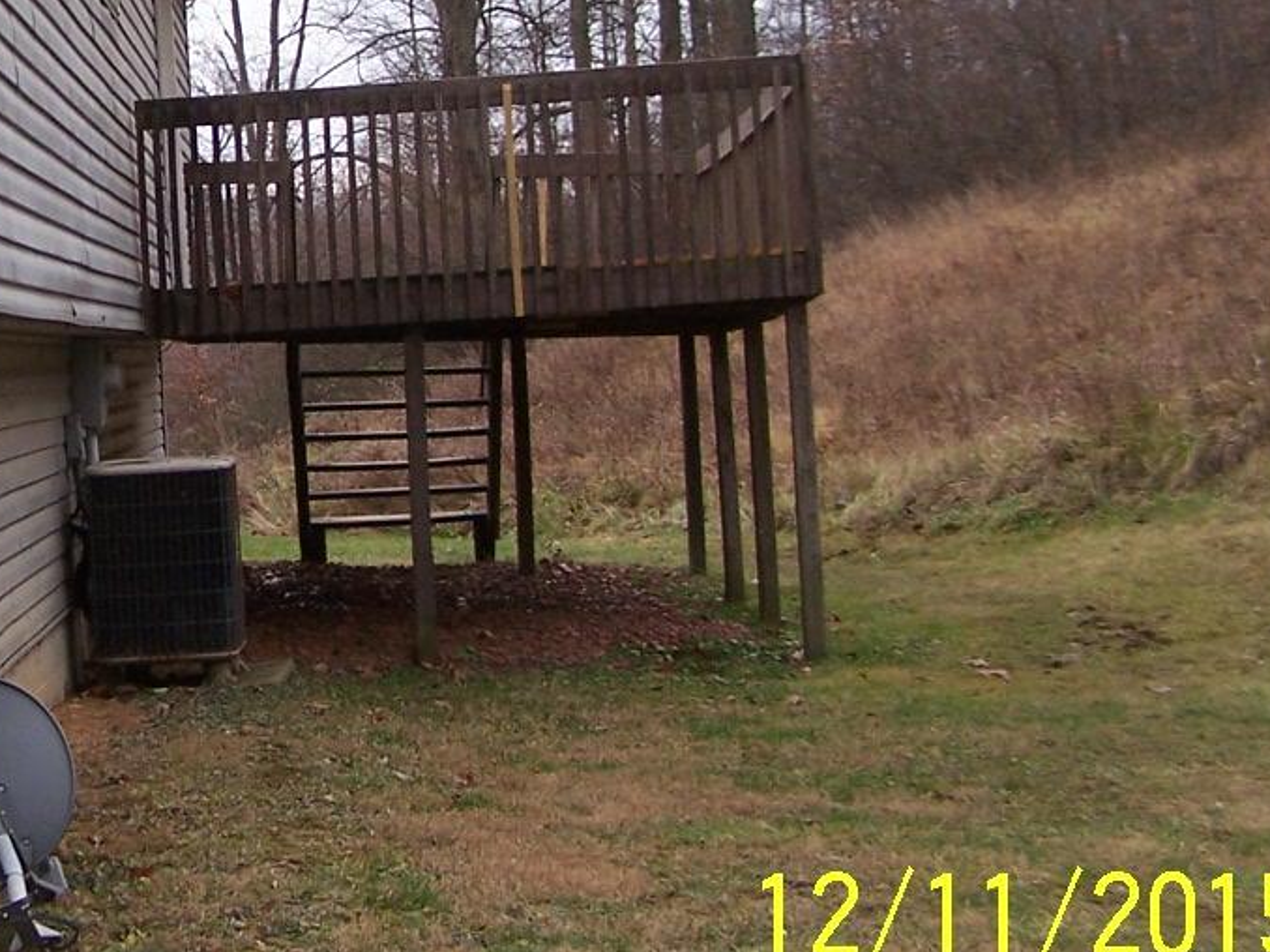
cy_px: 127
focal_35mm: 87
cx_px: 17
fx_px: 3191
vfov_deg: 16.8
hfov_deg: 21.7
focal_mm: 6.3
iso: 80
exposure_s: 1/250
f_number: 2.8
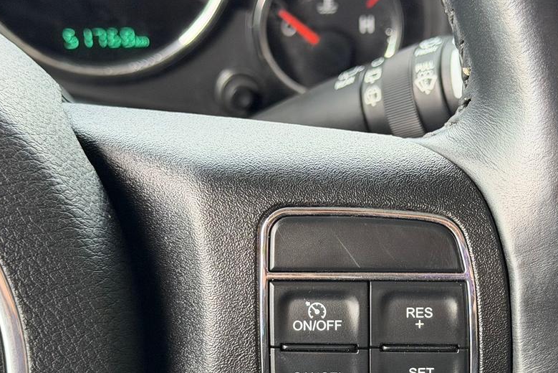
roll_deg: +1.0
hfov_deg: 24.7
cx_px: 350
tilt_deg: -32.7
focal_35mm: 82
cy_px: 296
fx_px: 1271
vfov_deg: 16.5
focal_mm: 6.76
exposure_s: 1/61
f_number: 1.78
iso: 100
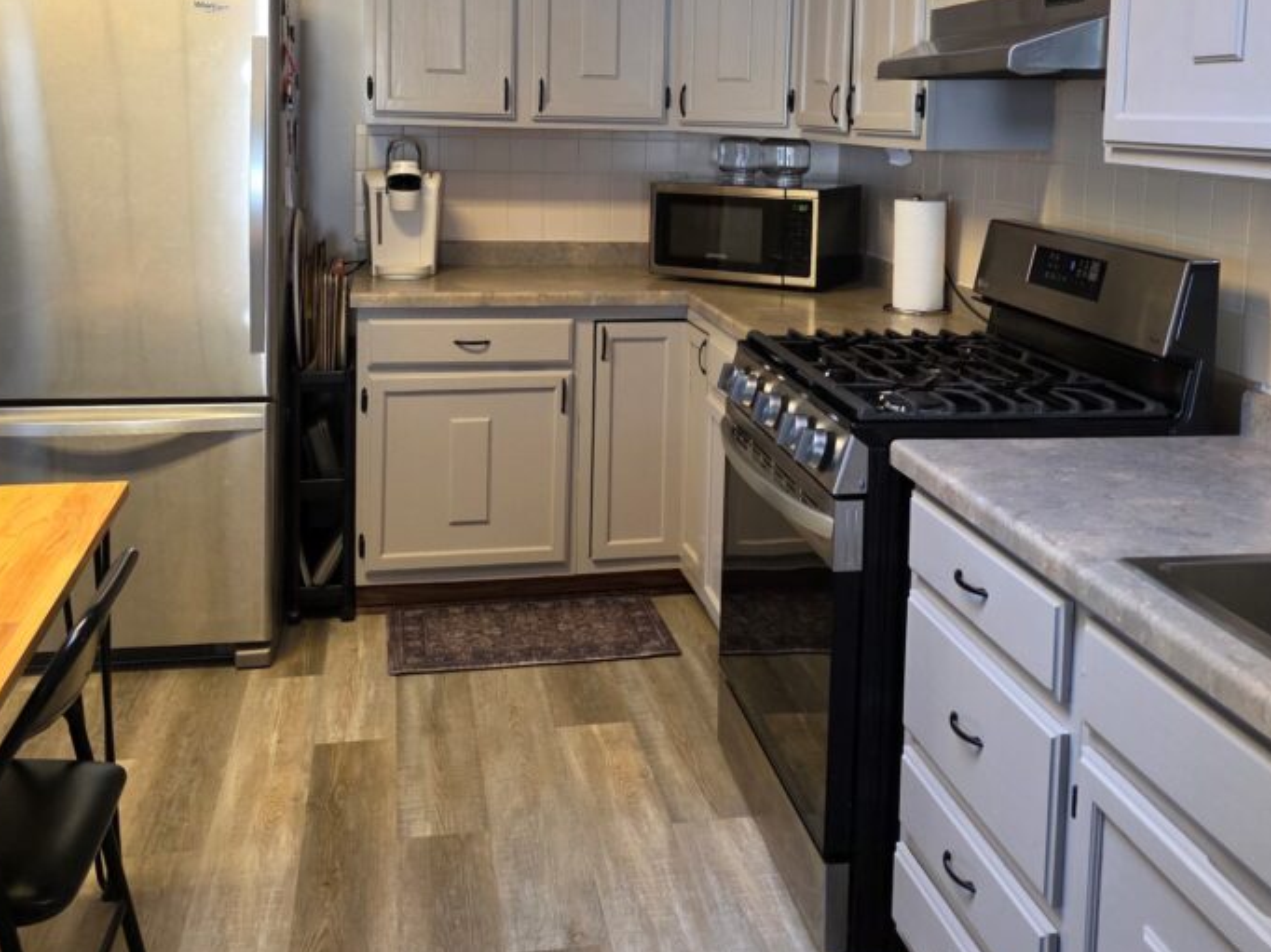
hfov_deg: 51.4
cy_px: 229
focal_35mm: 36
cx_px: 638
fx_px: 1321
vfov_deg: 38.5
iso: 400
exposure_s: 1/120
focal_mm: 6.3
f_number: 1.7
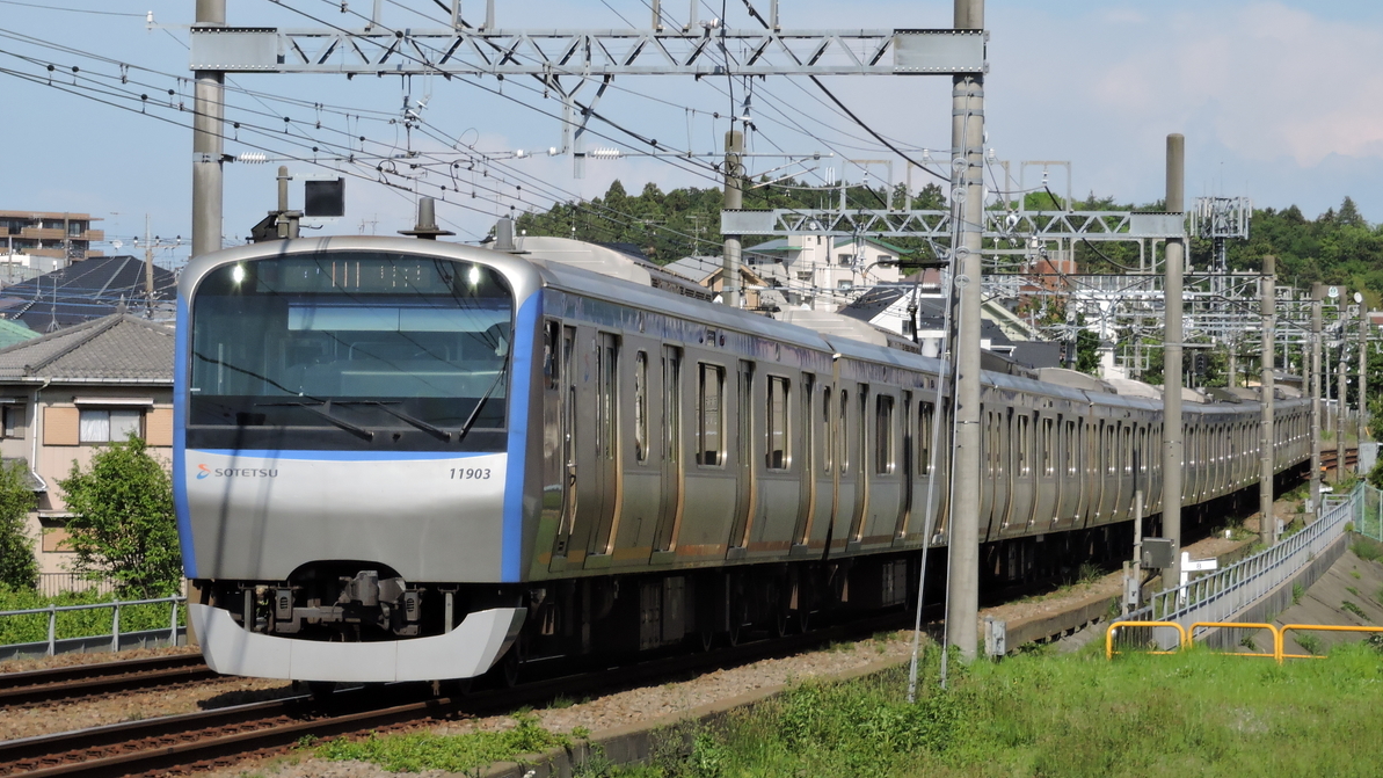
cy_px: 312
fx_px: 5427
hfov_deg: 14.5
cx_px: 694
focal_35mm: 148
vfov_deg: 8.2
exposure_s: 1/2000
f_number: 5
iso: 320
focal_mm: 24.2
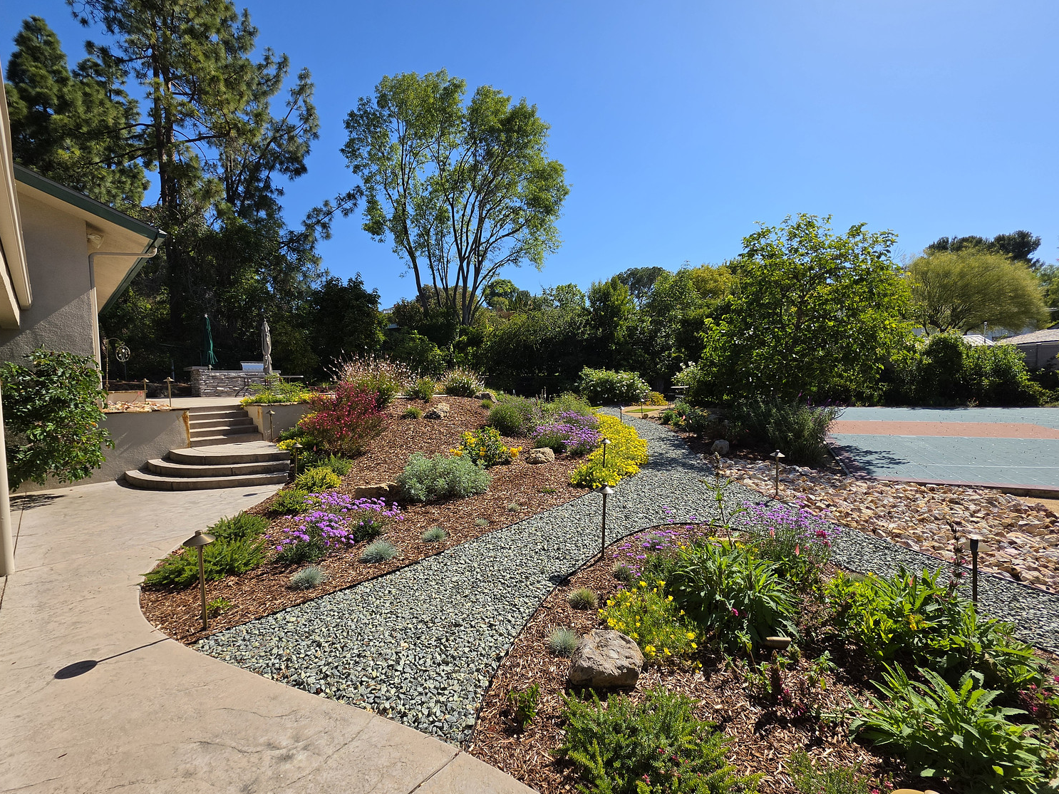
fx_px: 428
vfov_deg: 85.7
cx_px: 531
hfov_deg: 102.1
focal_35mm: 14
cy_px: 398
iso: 32
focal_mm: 2.2
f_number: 1.9
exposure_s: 1/2000
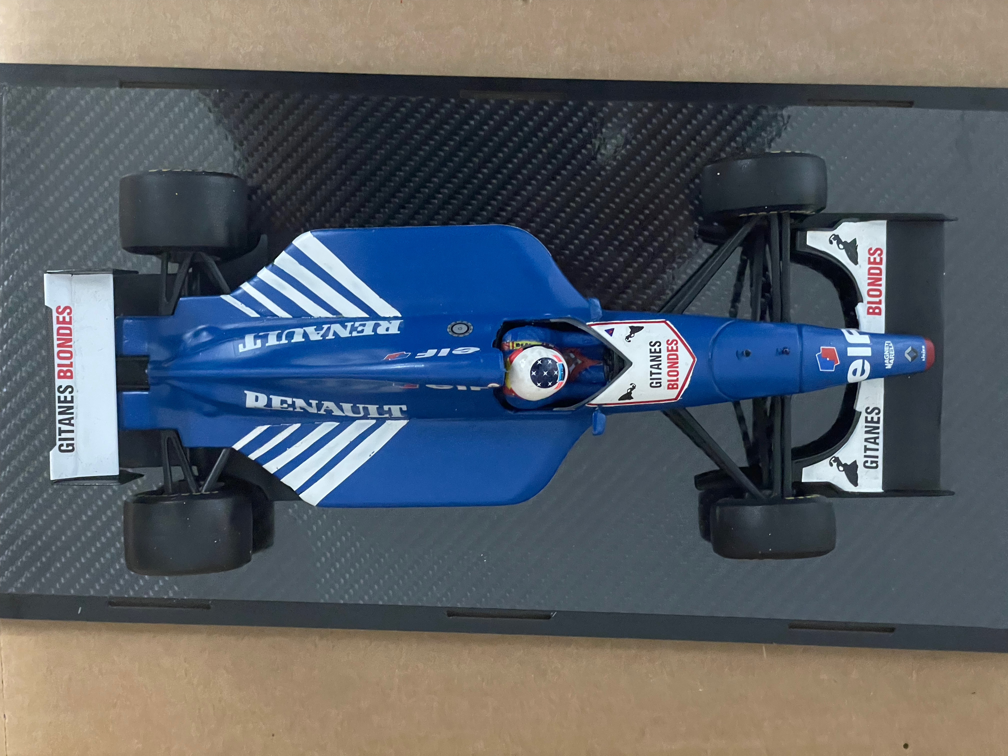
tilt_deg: -87.2
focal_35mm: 52
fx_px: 1514
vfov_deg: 28.0
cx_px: 504
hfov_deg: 36.8
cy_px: 378
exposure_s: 1/25
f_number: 2
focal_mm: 6
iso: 1000
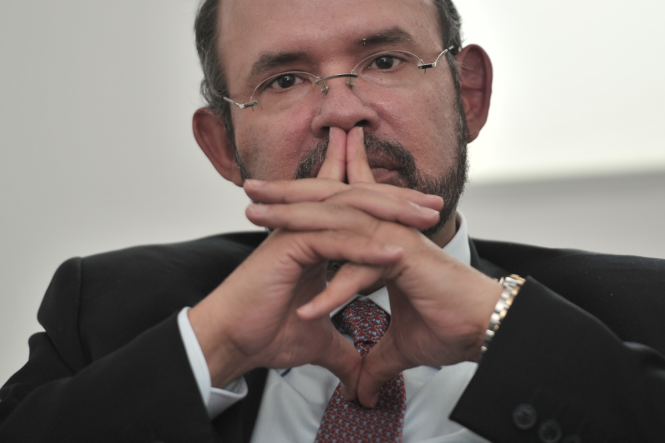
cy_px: 160
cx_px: 357
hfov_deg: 6.9
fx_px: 5538
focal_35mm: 300
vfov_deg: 4.6
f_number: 2.8
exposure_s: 1/1600
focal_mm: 200
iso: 640
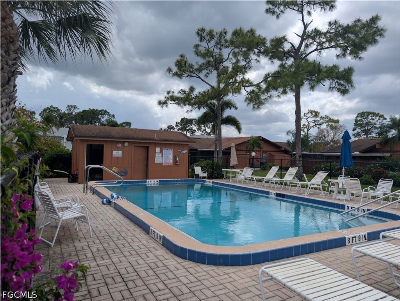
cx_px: 200
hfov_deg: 71.5
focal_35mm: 24
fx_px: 278
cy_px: 150
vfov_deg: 56.9
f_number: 1.68
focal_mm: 6.9
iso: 20
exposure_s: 1/1996
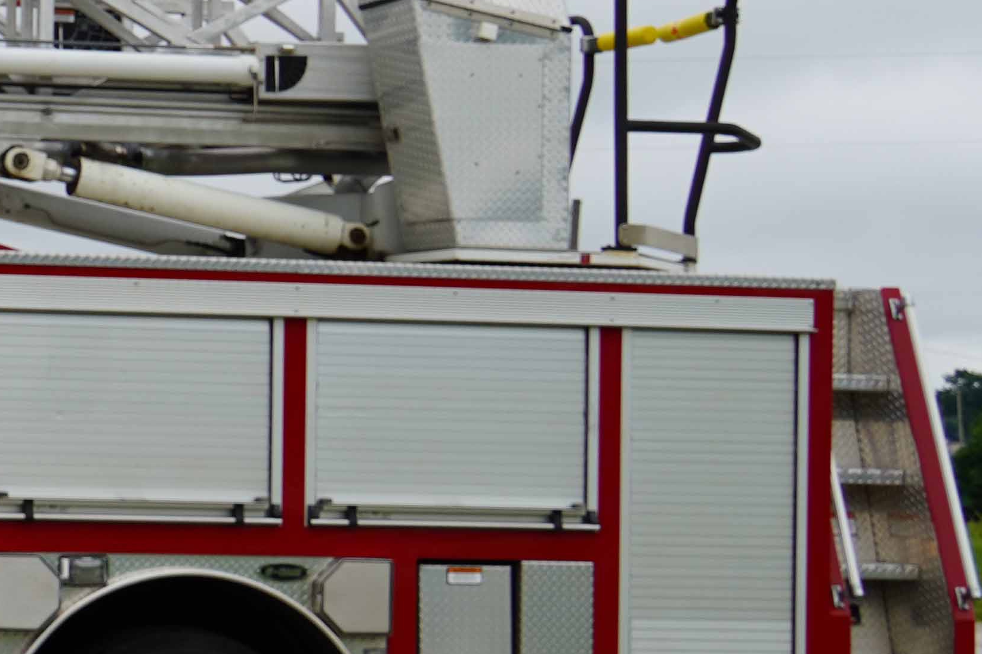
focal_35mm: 115
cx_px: -670
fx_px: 3132
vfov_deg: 11.9
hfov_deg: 15.7
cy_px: 296
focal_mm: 21
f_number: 8
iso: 100
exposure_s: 1/125
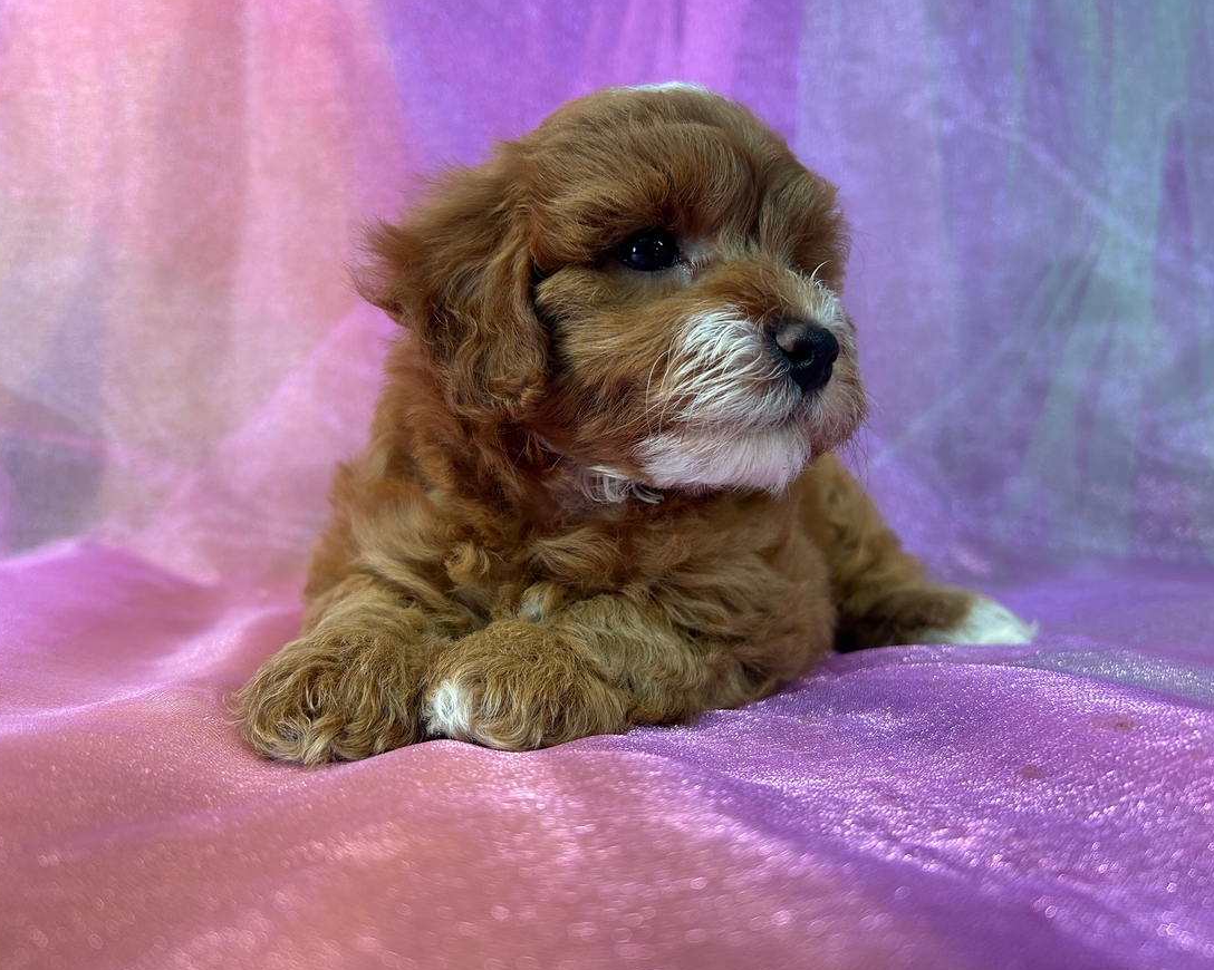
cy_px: 477
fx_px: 1006
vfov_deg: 51.5
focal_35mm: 28
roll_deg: +0.5
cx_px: 565
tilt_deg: +2.4
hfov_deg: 62.2
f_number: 1.5
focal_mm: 5.7
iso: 100
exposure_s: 1/120
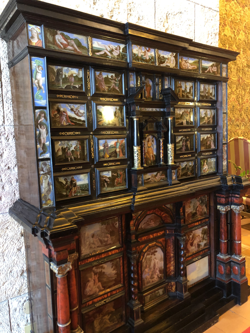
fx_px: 270
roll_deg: +2.1
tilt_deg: -5.7
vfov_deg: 63.4
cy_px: 166
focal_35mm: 28
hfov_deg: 49.7
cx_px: 125
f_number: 1.8
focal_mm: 4
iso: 100
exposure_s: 1/4
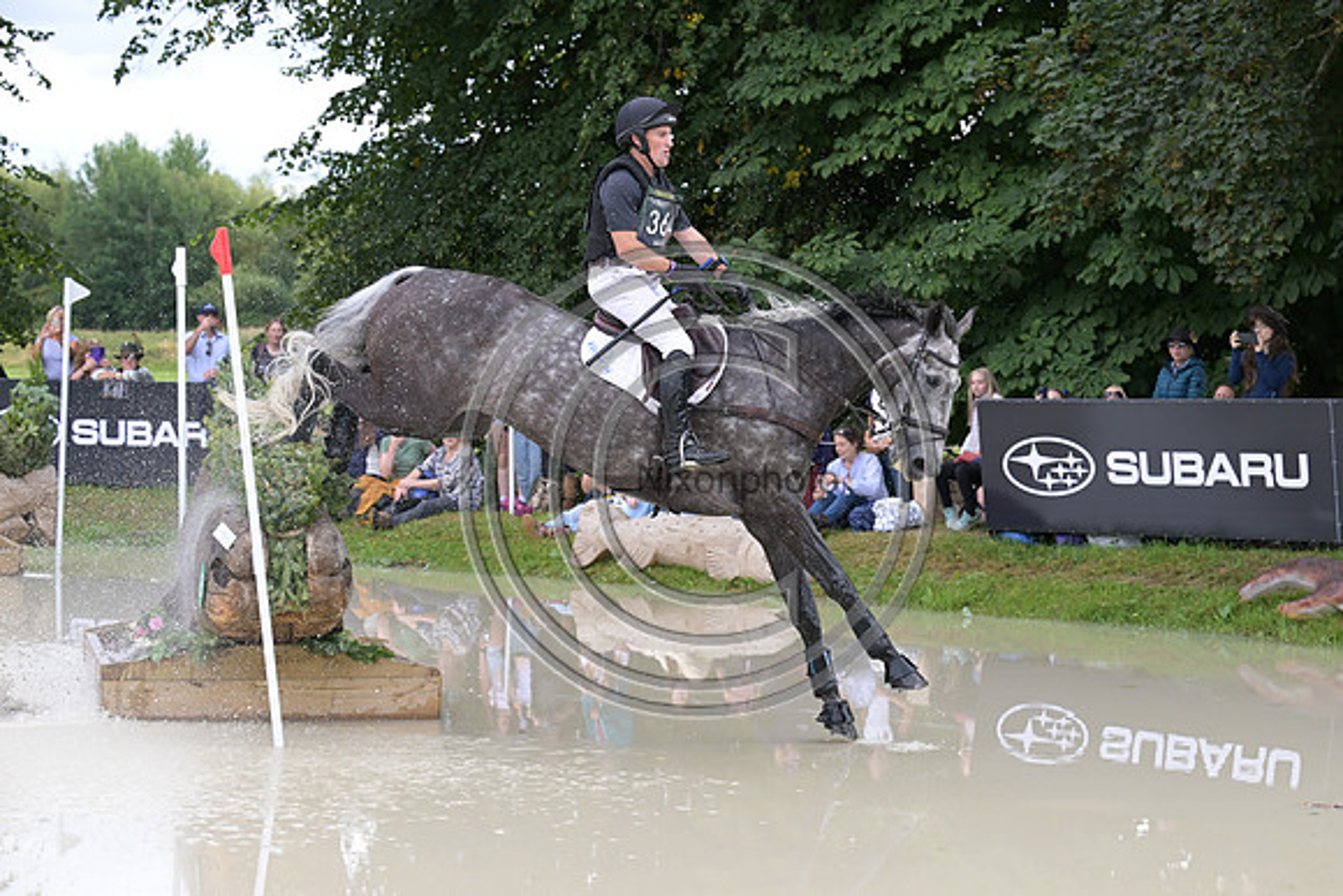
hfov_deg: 22.1
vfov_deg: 14.9
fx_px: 3433
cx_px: 672
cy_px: 448
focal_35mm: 92
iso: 1400
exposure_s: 1/1250
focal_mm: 92
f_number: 5.6
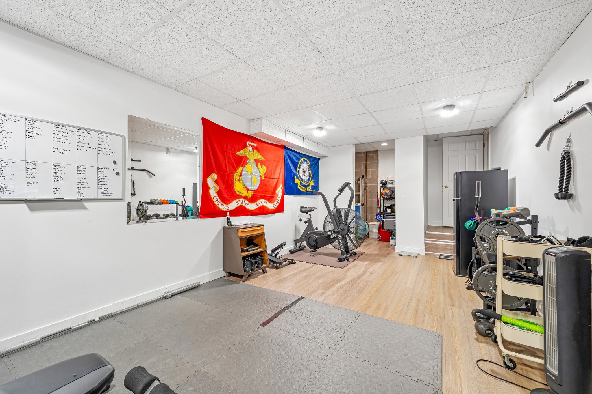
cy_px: 197
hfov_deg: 104.3
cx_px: 296
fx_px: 230
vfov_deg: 81.2
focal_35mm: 14
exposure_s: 1/13
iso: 400
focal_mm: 14
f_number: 8
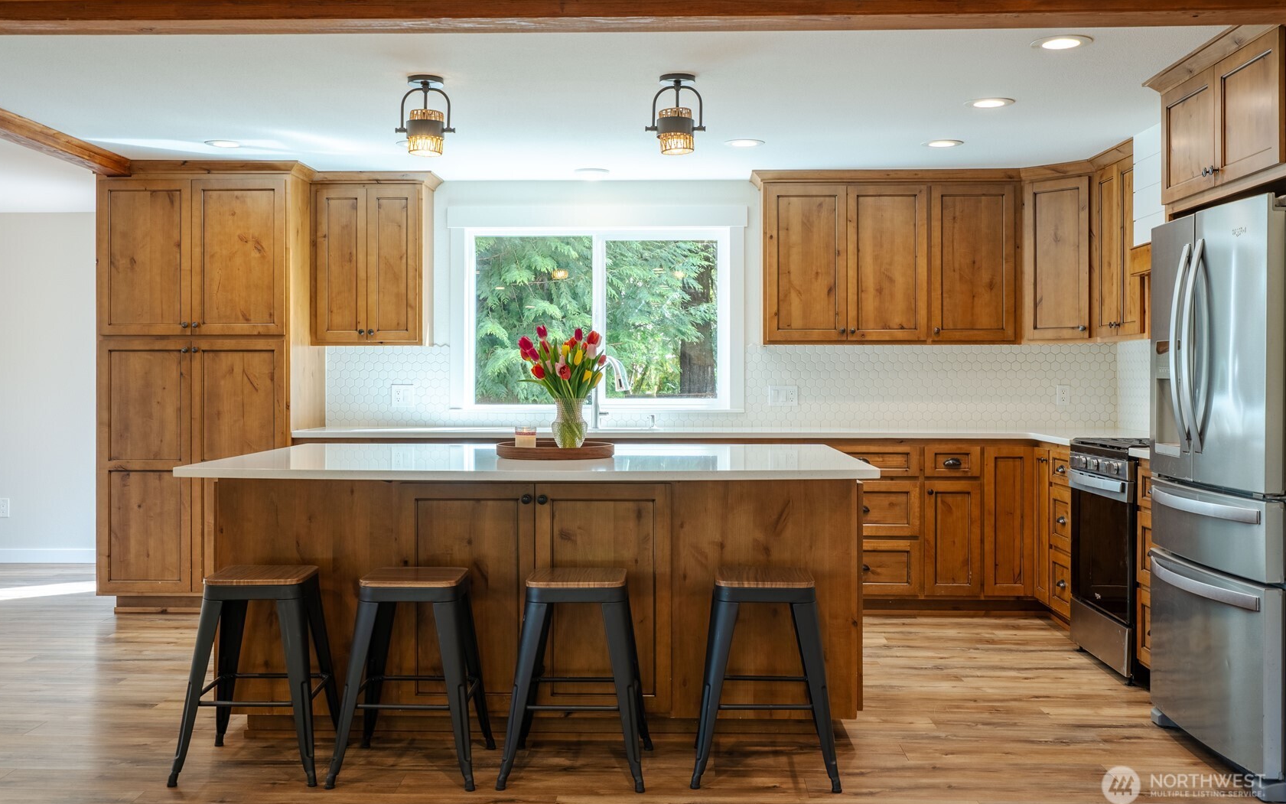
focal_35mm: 36
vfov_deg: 35.3
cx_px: 639
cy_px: 382
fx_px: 1262
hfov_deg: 54.0
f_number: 7.1
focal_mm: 35
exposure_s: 1/100
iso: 250
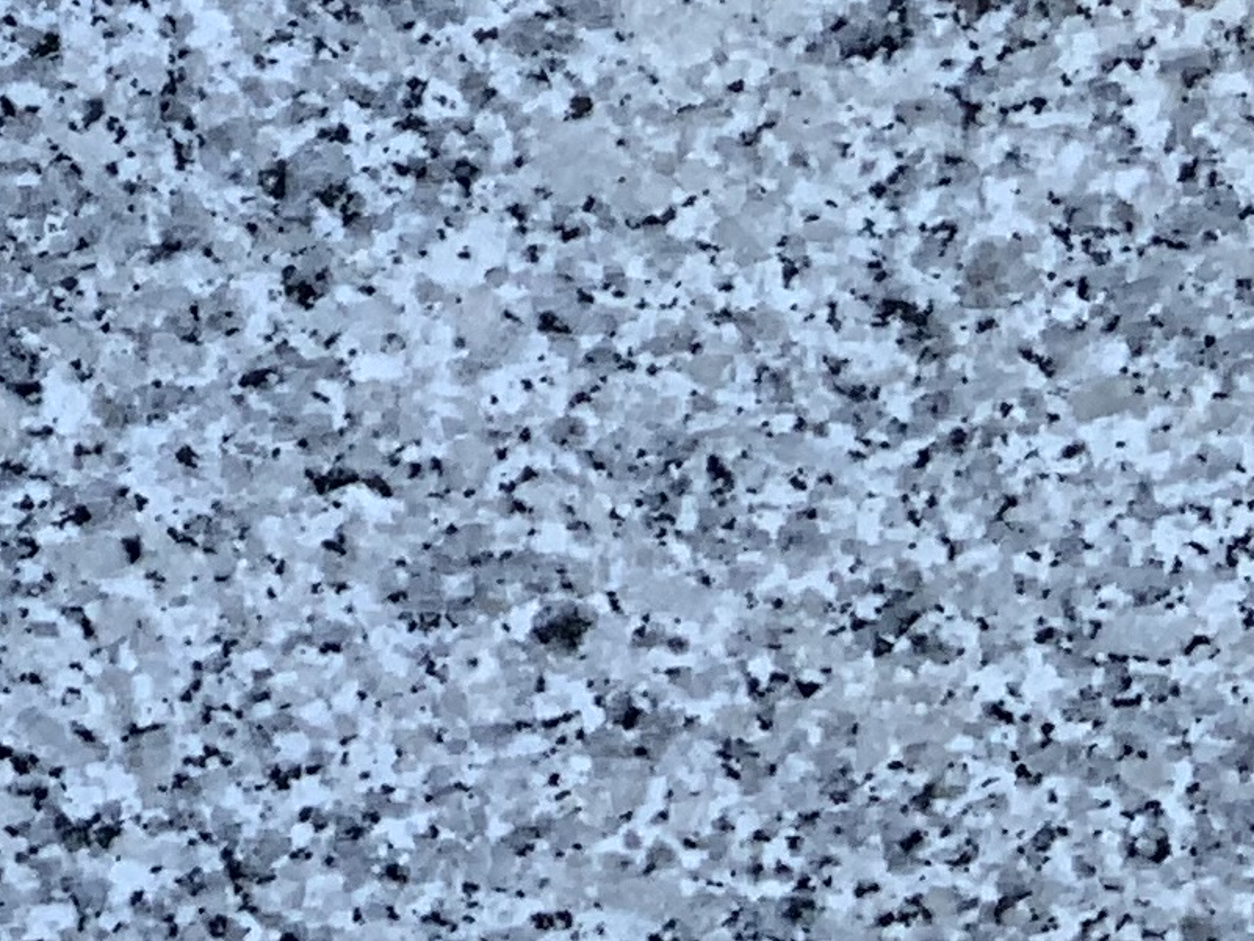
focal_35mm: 146
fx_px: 5290
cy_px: -1024
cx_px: -1097
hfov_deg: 12.2
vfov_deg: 9.4
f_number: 1.8
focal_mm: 3
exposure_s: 1/262
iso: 16
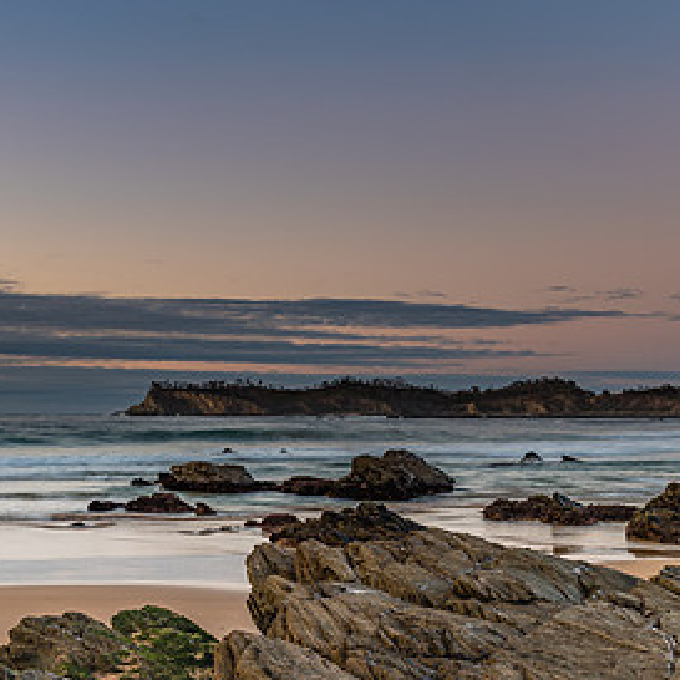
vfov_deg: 29.7
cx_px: 110
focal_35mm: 57
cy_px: 475
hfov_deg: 29.2
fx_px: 1267
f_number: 8
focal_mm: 30
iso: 100
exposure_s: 1.3
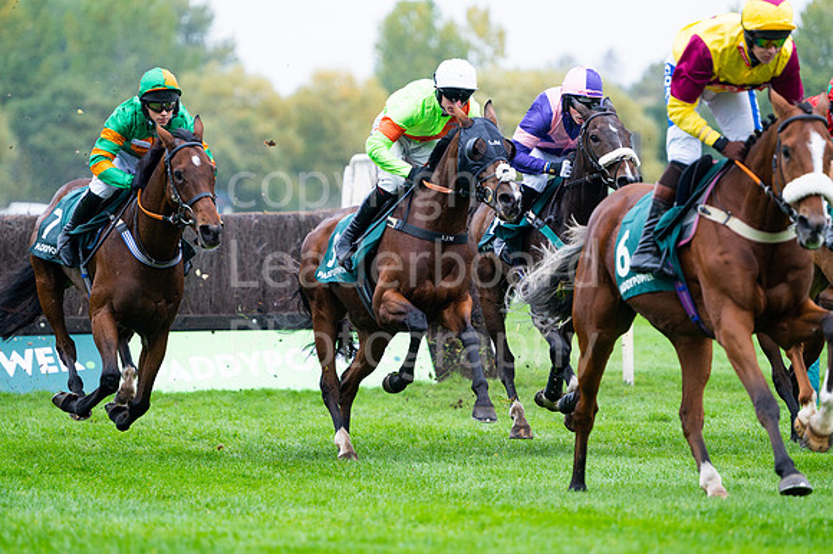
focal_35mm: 220
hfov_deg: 9.4
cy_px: 277
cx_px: 416
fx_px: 5087
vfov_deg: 6.2
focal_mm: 220
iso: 500
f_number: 4
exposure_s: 1/1000
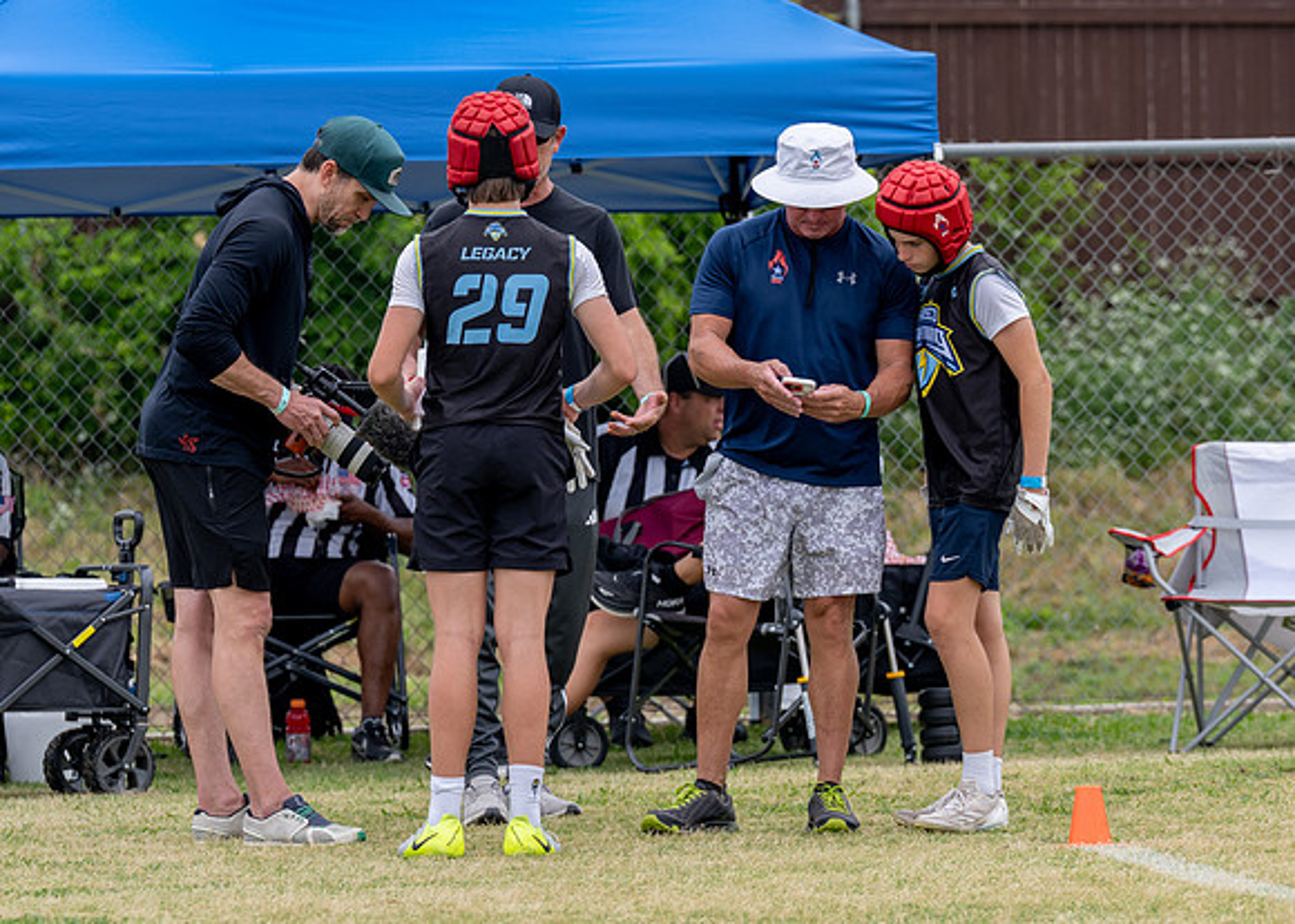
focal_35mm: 255
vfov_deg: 5.7
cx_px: 781
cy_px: 399
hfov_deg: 7.9
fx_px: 9365
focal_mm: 197
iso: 100
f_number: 5.6
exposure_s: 1/250
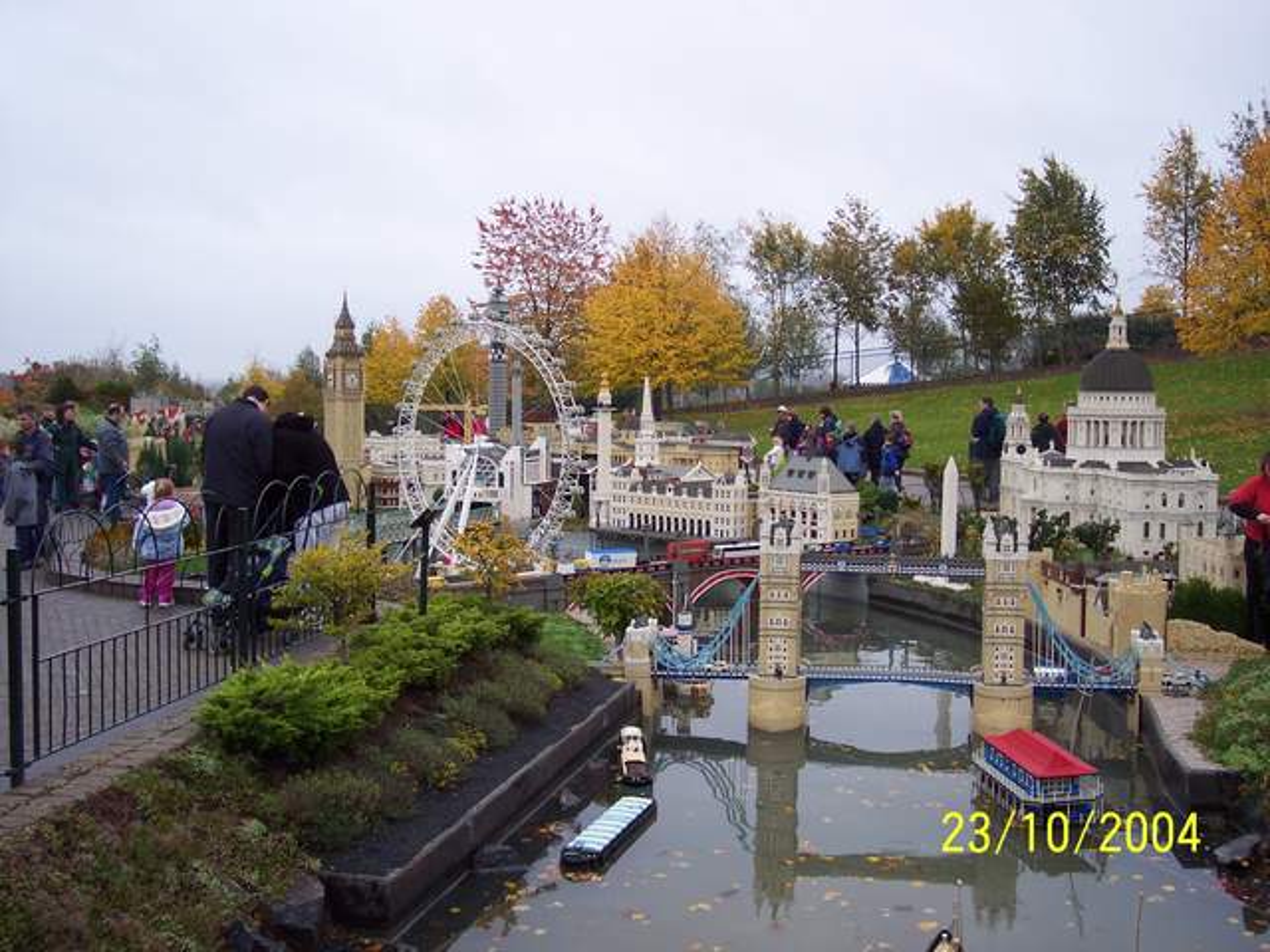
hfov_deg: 49.0
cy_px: 476
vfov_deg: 37.7
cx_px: 635
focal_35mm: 38
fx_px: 1394
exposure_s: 1/250
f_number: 2.8
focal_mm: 8
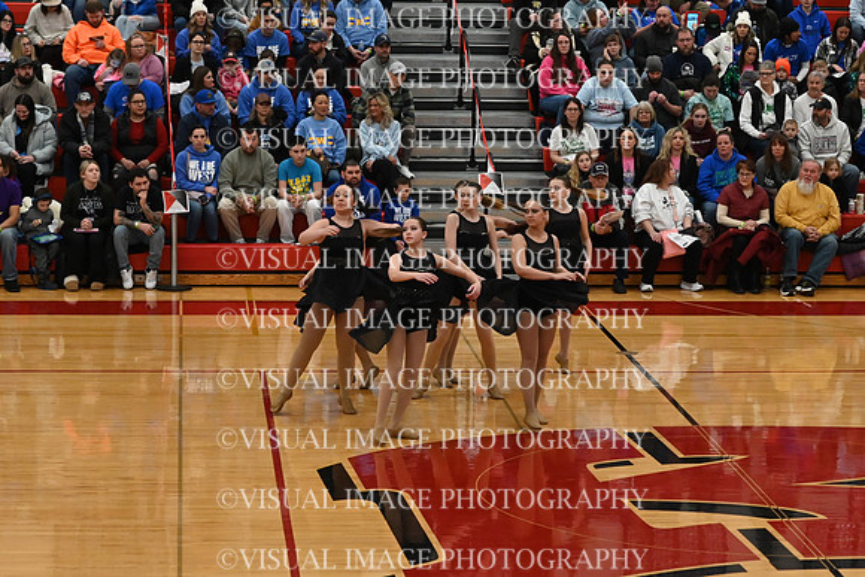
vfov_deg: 12.2
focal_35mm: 112
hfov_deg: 18.3
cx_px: 432
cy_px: 288
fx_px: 2692
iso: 5000
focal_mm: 75
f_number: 4
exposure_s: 1/400
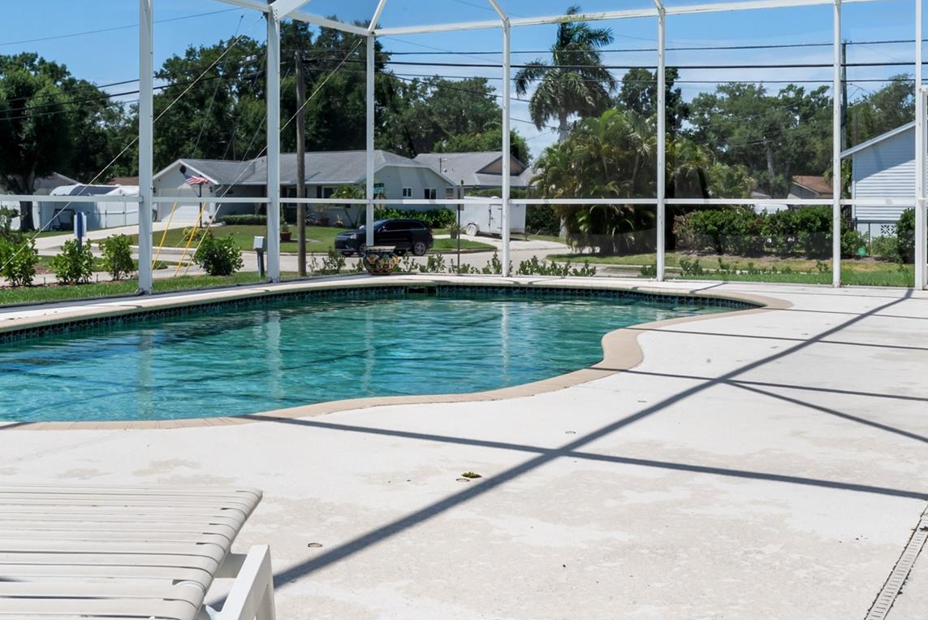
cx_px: 377
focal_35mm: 49
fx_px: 1264
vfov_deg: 27.5
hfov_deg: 40.2
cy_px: 258
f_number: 22
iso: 320
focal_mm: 35
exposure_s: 1/45
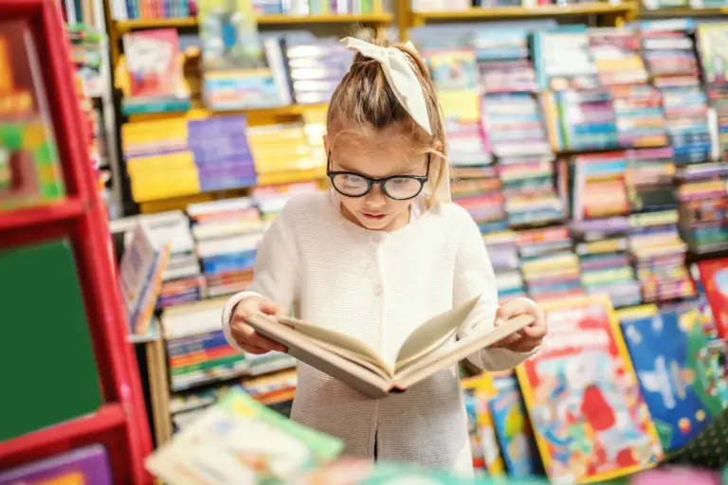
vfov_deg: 37.9
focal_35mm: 35
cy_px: 242
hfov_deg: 54.4
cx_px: 364
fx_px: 708
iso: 640
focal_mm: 35
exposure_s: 1/125
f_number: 1.4
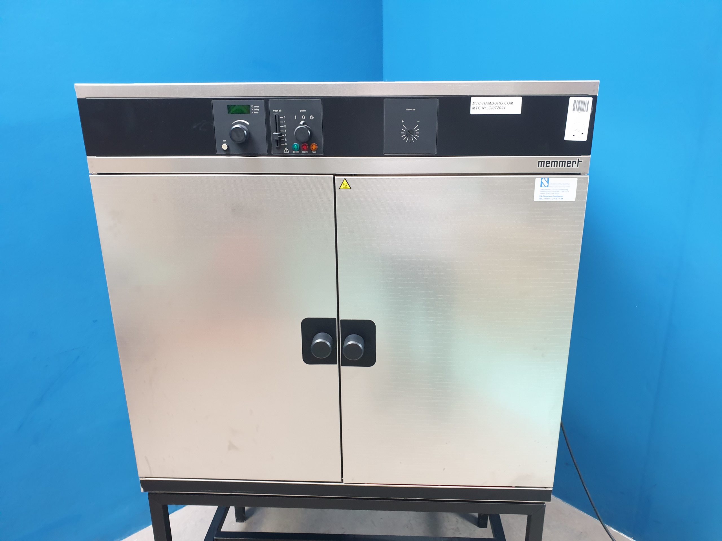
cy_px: 270
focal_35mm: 26
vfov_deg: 53.1
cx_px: 361
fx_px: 542
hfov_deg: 67.3
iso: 320
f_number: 2.4
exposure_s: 1/20
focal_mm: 4.3
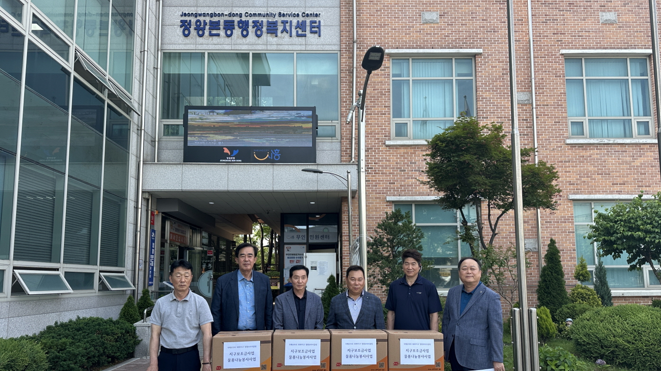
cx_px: 334
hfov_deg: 69.9
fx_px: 473
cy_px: 226
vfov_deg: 42.6
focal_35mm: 27
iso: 80
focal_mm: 6.86
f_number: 1.78
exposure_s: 1/704
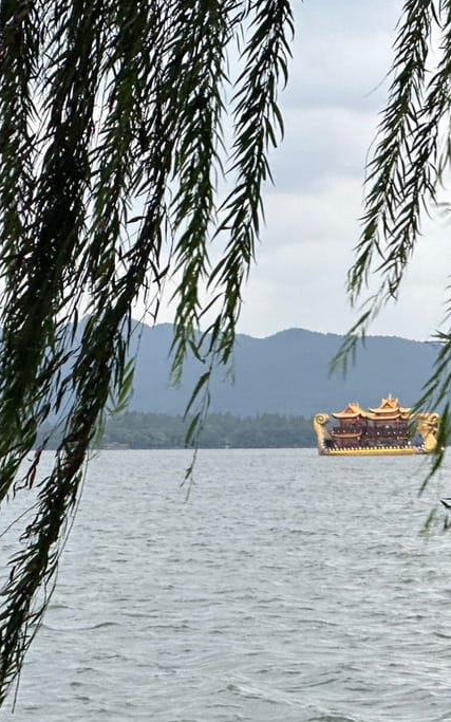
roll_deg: +0.6
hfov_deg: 10.1
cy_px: 353
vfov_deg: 16.2
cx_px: 323
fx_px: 2536
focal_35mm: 129
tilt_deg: +2.2
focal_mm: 9
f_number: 2.8
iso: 125
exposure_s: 1/33
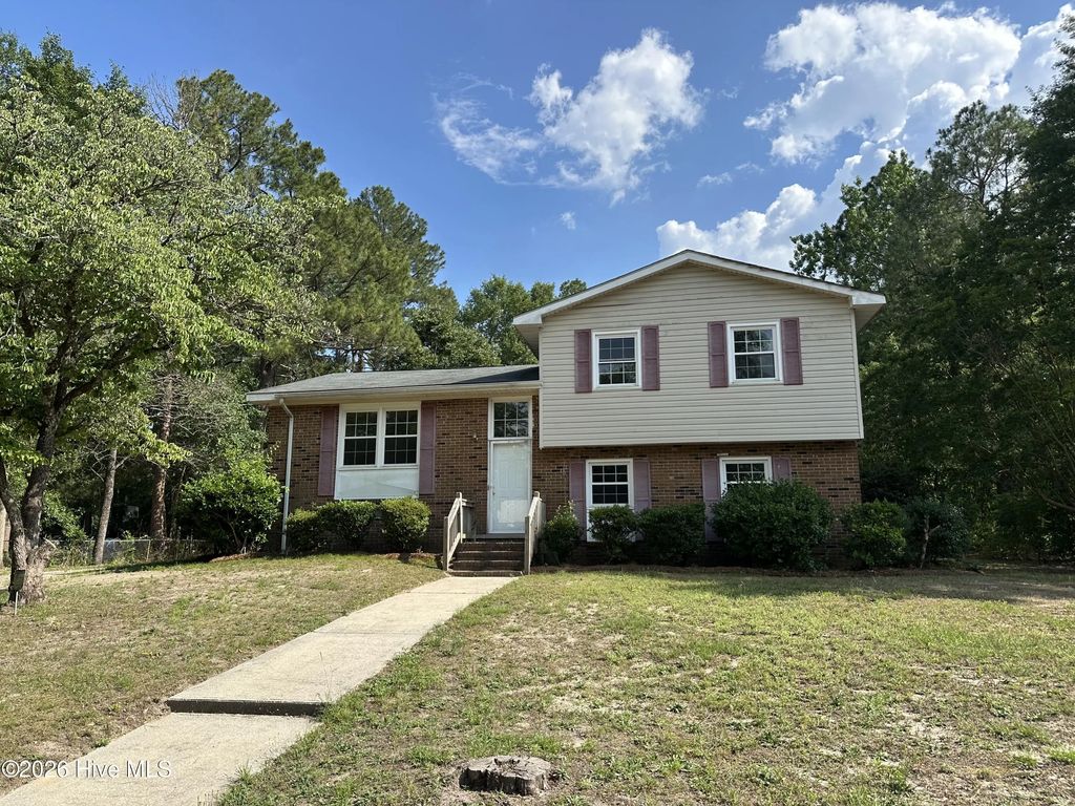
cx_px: 538
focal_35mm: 24
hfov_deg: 71.6
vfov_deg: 56.8
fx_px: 745
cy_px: 403
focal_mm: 6.86
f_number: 1.78
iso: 80
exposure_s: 1/3155
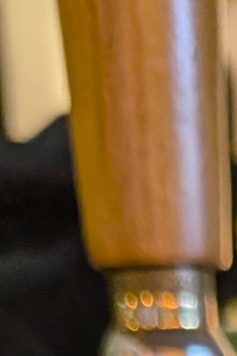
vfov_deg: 10.3
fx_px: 1561
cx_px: 500
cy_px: 979
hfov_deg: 8.2
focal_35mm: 158
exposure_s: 1/127
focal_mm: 4.53
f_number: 1.7
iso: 36
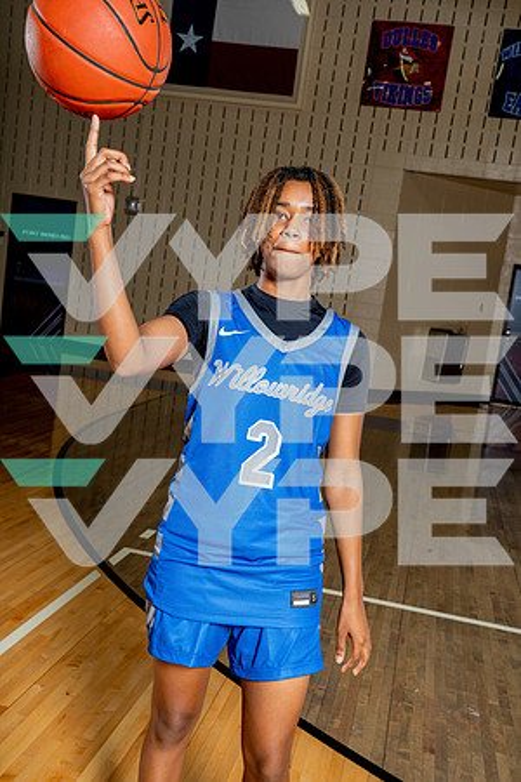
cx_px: 260
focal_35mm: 40
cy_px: 391
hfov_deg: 33.4
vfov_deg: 48.5
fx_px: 868
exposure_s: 1/250
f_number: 8
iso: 400
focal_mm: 40
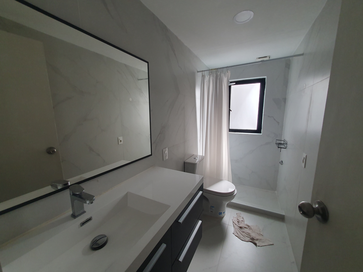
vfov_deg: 89.9
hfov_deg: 106.2
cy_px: 136
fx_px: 136
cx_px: 182
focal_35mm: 13
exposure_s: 1/50
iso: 200
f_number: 2.2
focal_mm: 1.8
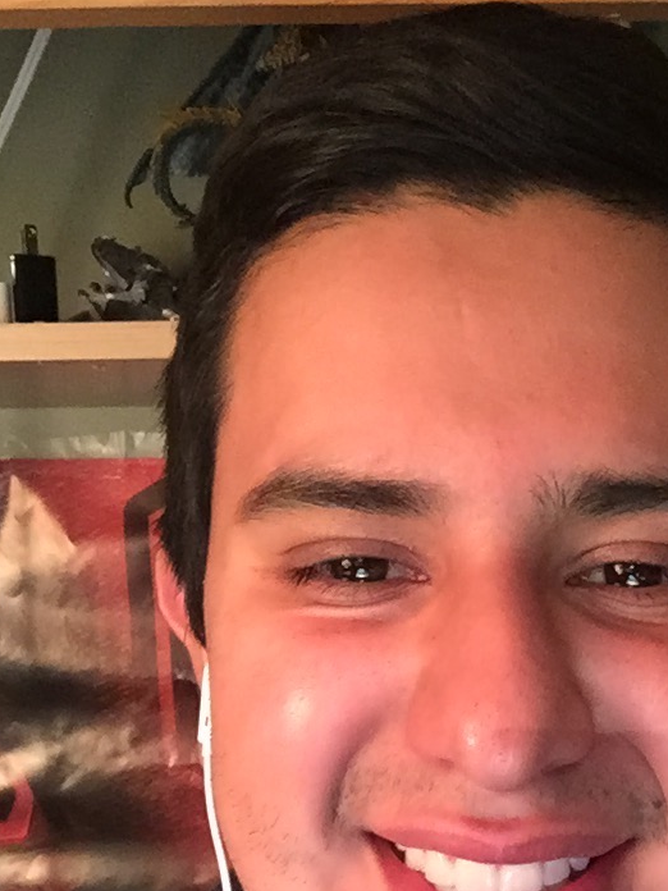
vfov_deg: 32.0
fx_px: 1467
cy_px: 813
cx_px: 541
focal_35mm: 57
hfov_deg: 25.2
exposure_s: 1/15
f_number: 2.2
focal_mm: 2.65
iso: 320
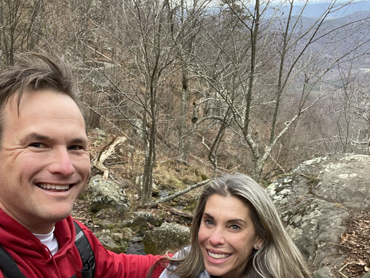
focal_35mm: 34
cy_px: 183
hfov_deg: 54.0
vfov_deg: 41.3
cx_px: 186
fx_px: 363
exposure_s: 1/60
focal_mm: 2.71
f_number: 2.2
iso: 100
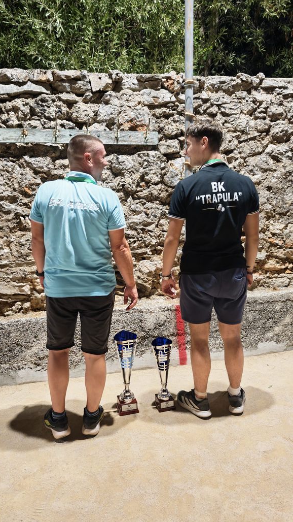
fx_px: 359
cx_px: 131
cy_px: 257
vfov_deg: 71.9
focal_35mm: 26
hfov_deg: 44.3
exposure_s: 1/33
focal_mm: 6.55
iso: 320
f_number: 1.6
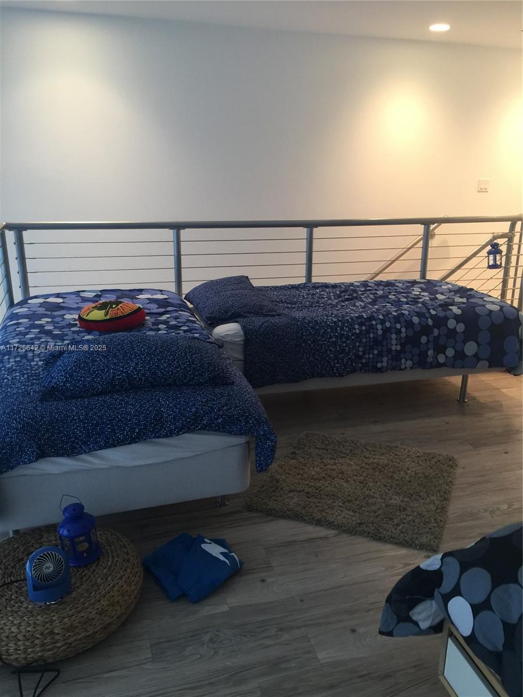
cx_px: 262
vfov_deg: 61.7
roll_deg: -1.1
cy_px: 348
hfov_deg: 48.2
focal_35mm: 29
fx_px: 584
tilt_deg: -15.7
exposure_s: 1/15
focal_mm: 4.15
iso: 64
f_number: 2.2
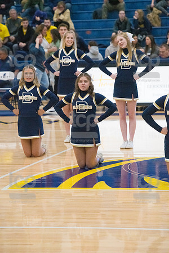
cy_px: 126
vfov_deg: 12.1
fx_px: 1197
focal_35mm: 170
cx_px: 84
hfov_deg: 8.1
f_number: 5
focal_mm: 170
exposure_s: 1/1000
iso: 8000
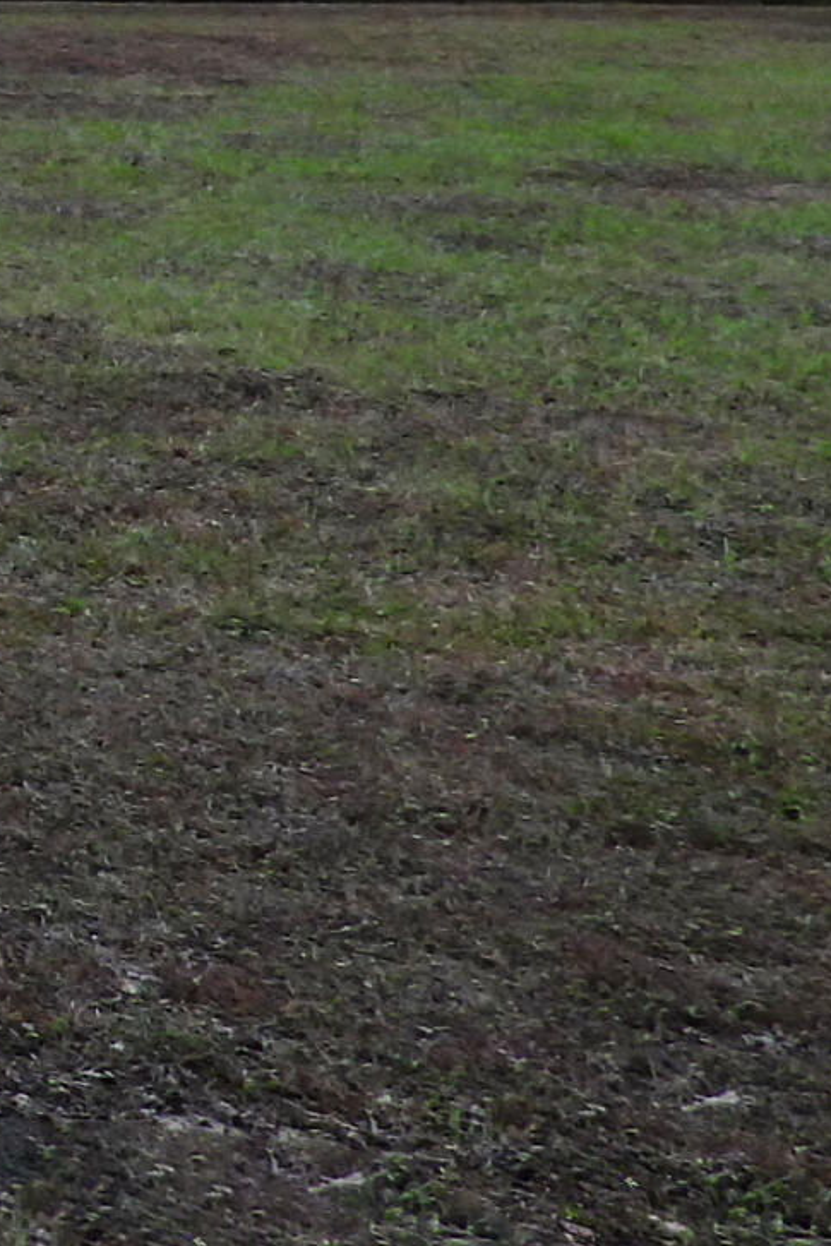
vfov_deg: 19.2
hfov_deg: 10.1
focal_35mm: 103
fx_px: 3564
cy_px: -34
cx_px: -1595
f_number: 2.8
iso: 140
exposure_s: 1/30
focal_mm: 4.3
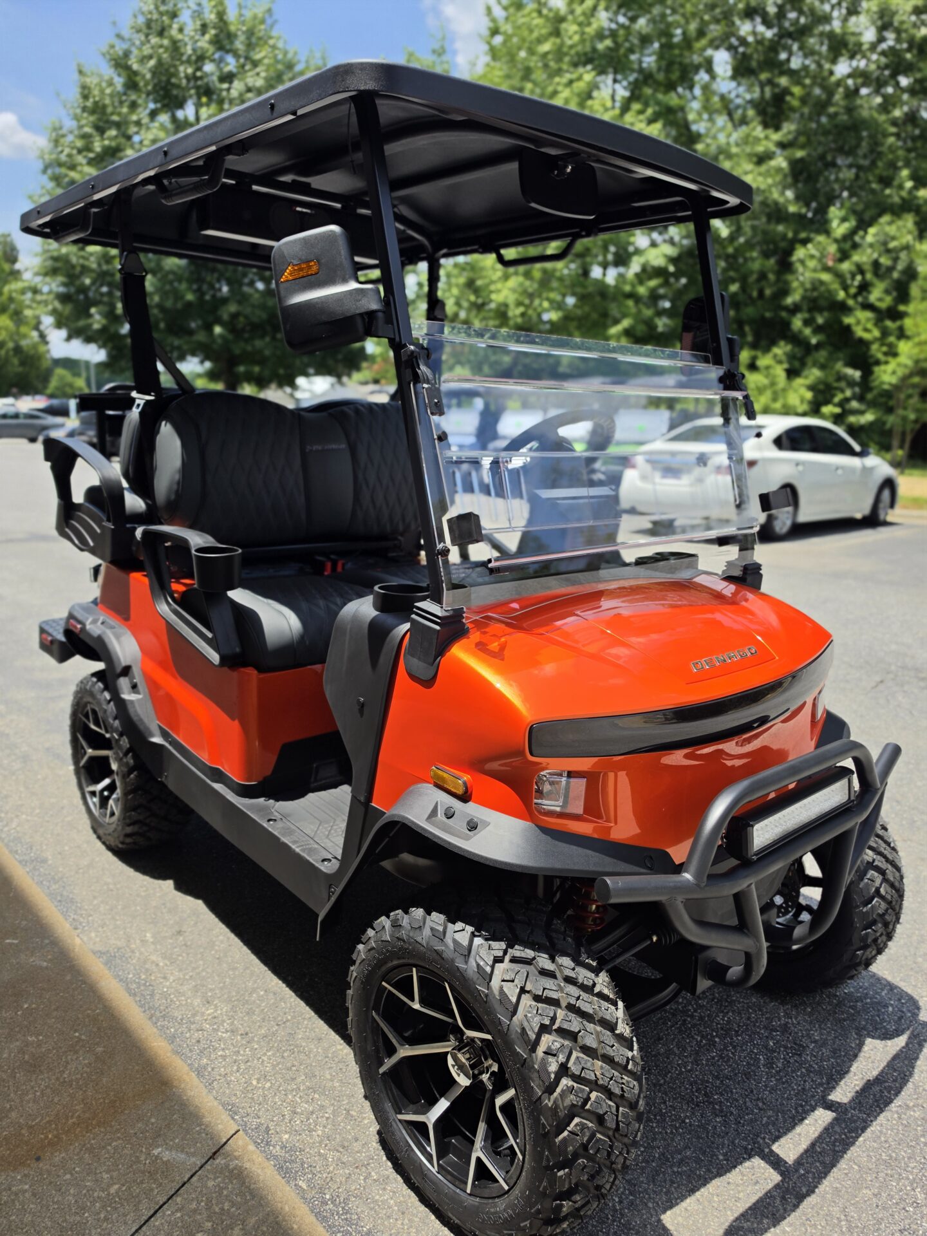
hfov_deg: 58.9
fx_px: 821
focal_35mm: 23
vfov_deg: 73.9
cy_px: 618
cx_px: 464
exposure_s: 1/6806
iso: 64
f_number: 1.4
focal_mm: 6.5
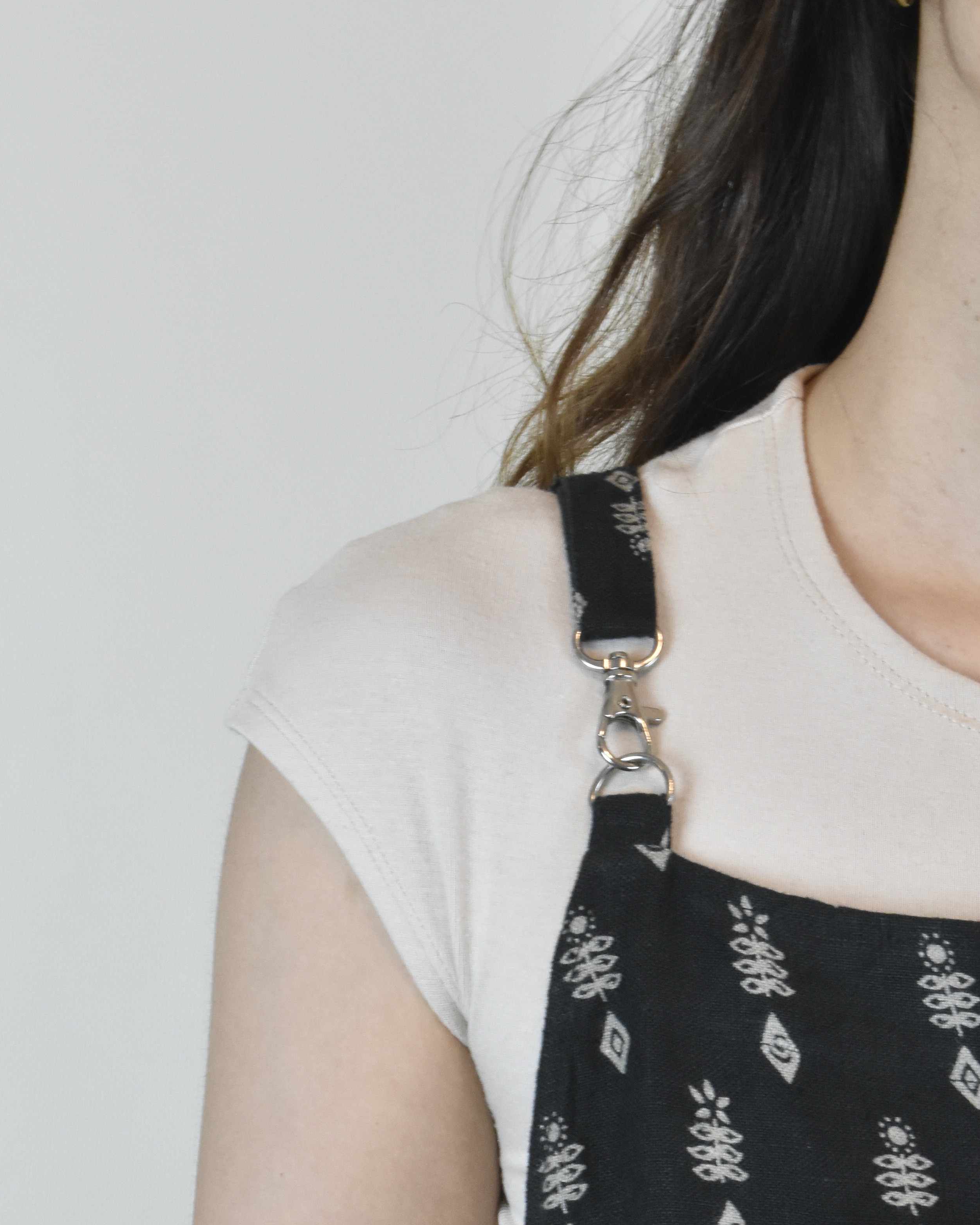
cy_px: 1113
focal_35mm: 148
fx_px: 5362
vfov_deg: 12.9
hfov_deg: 10.4
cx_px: 665
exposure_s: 1/40
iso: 1600
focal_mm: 55
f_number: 16
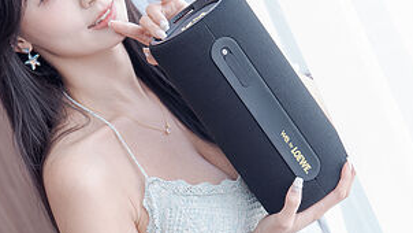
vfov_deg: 8.9
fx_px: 1468
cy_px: 291
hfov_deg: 16.0
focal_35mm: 134
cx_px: 268
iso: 200
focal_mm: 44
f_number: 2.8
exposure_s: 1/80
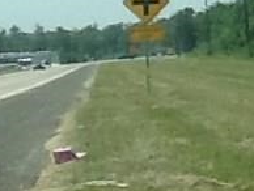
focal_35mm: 158
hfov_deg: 10.8
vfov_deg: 9.3
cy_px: -58
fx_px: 1161
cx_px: 594
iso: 80
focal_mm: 2.03
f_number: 2.4
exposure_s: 1/1215
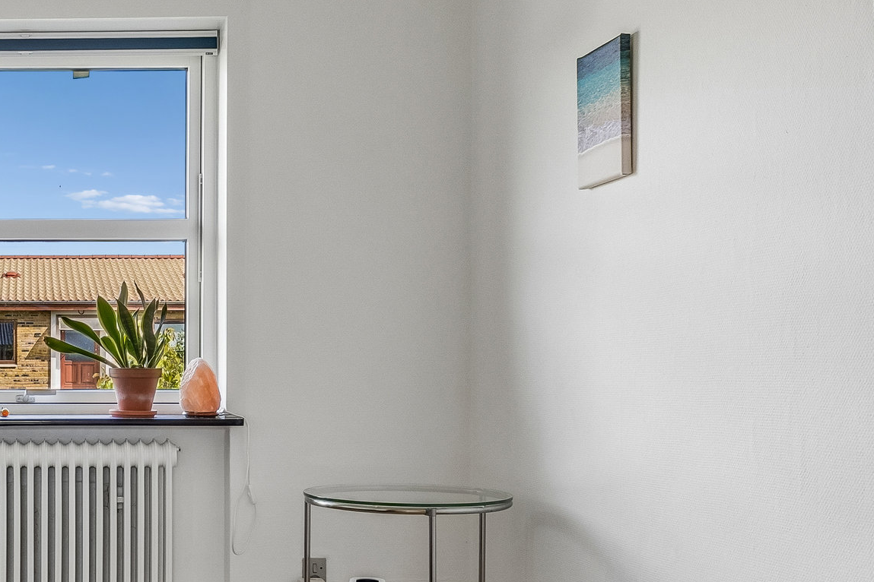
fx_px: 1141
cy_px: 361
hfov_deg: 39.8
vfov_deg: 28.6
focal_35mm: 47
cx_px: 145
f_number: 8
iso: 400
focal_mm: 12
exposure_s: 1/30
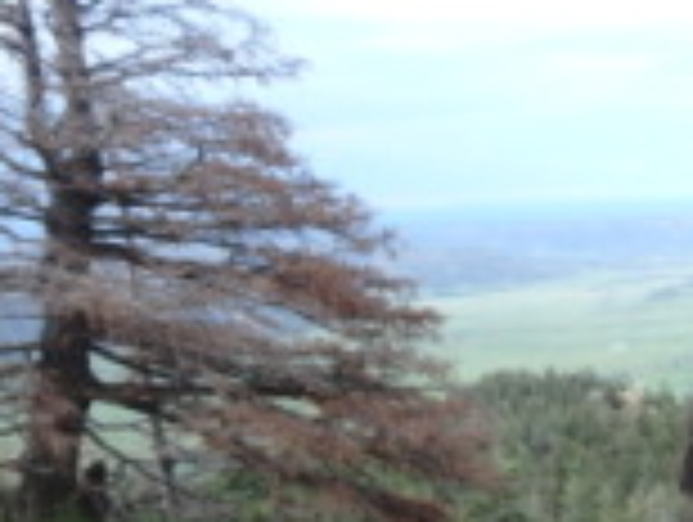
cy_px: 531
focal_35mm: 57
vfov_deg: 24.5
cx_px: 864
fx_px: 1143
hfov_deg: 28.6
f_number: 3.5
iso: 125
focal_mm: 3.7
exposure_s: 1/250
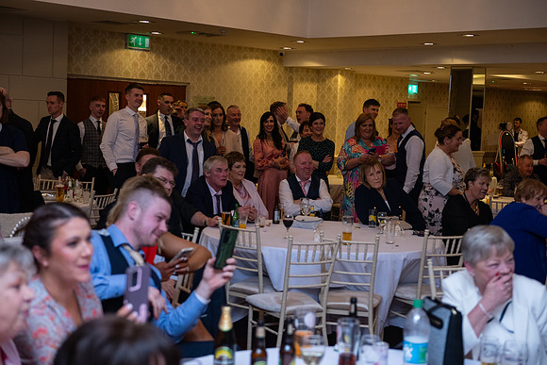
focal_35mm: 60
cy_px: 182
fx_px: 912
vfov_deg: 22.6
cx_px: 274
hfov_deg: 33.4
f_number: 3.5
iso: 1000
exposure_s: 1/160
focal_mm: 60
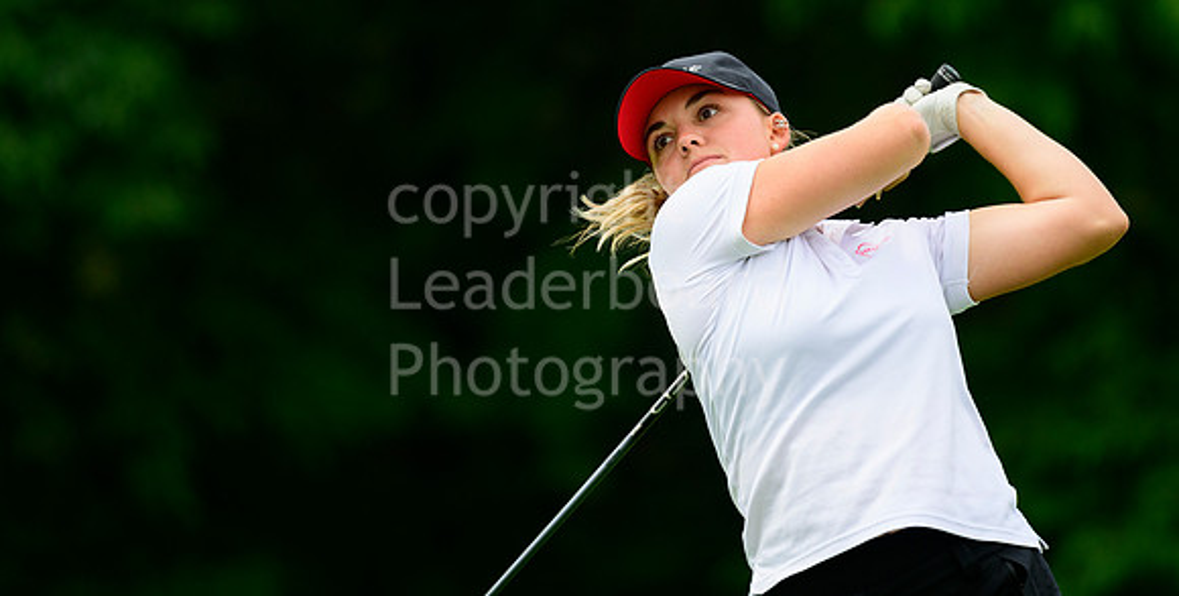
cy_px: 203
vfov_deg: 3.1
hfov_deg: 6.1
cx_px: 588
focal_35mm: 365
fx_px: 11150
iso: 1250
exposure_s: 1/2000
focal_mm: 340
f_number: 5.3
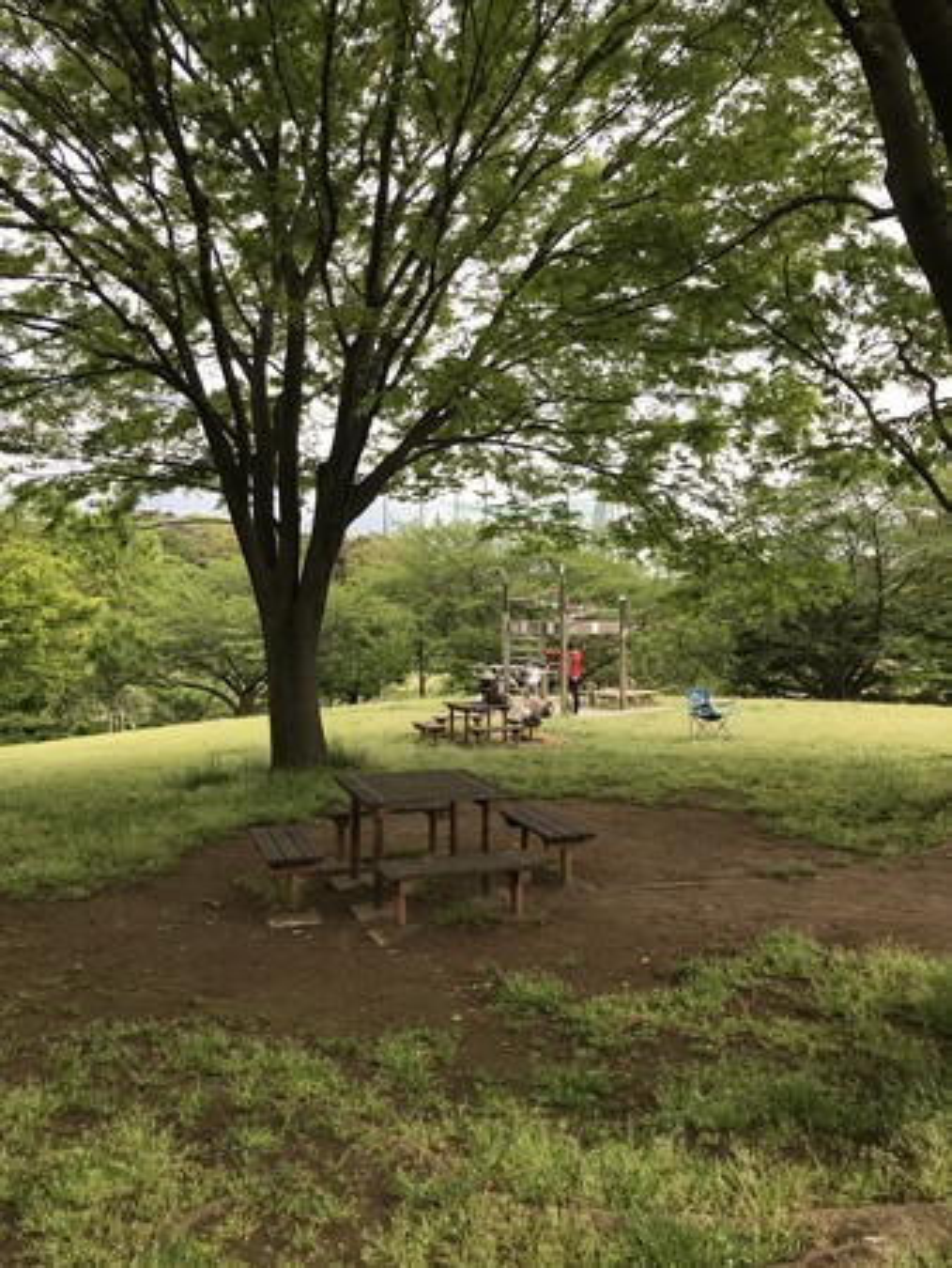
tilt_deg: -0.9
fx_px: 1026
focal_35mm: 28
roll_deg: -1.0
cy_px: 634
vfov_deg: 63.4
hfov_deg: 49.8
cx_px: 476
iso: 20
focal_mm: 3.99
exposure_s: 1/486
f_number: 1.8
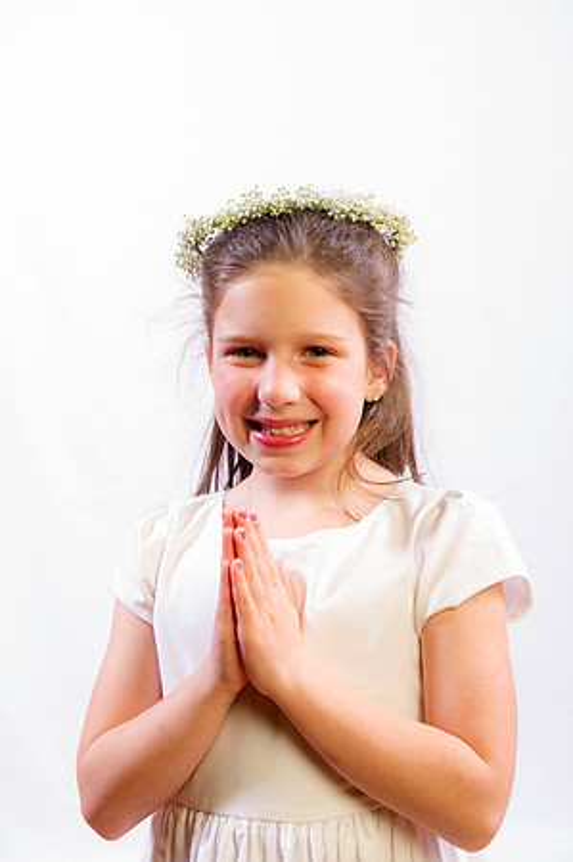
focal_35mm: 62
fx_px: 1484
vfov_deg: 32.4
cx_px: 286
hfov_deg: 21.9
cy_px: 431
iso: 100
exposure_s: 1/160
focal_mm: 62
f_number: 7.1
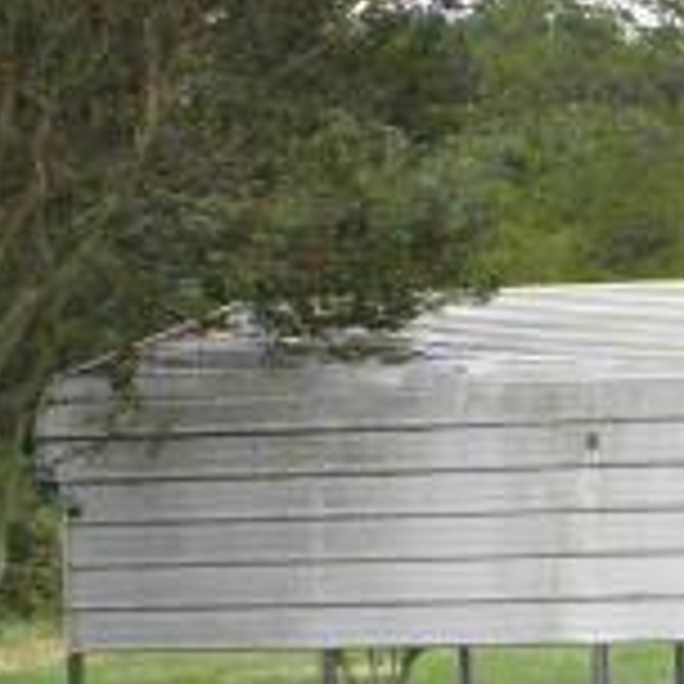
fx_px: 4493
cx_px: 756
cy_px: 774
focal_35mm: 201
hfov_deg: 8.6
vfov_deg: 8.6
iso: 100
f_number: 4.1
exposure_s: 1/50
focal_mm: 9.7
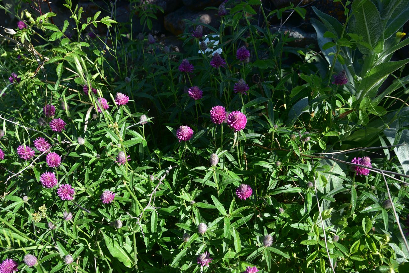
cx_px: 204
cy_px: 136
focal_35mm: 50
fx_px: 568
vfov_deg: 27.0
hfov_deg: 39.6
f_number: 7.1
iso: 100
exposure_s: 1/125
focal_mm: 50
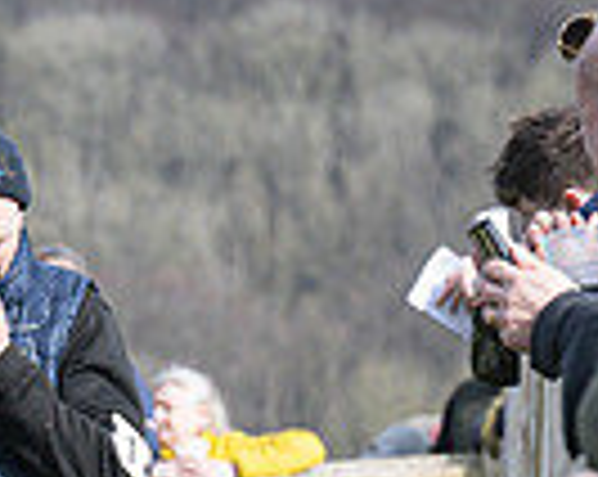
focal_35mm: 929
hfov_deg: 2.1
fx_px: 16418
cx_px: -104
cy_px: 536
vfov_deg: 1.7
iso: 400
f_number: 5.6
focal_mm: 130
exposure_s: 1/1250
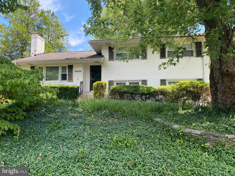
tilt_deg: +6.5
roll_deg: -0.3
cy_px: 88
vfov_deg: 53.1
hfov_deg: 67.3
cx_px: 118
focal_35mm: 26
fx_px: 177
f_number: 1.8
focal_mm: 4.25
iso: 32
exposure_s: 1/411
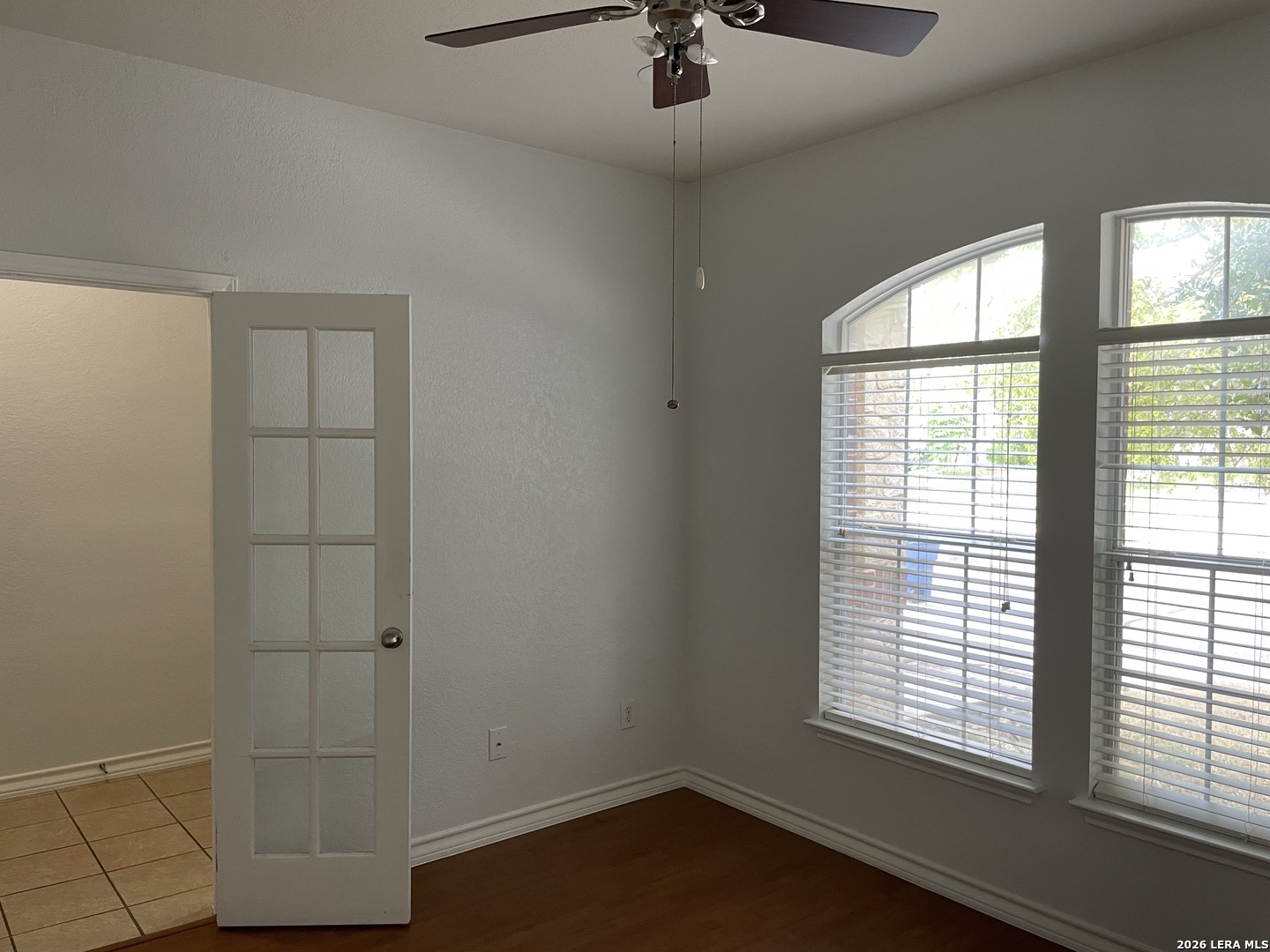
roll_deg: -0.3
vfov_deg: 53.1
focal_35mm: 26
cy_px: 476
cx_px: 635
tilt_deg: -2.2
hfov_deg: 67.3
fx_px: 954
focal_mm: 4.2
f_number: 1.6
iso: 125
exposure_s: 1/60
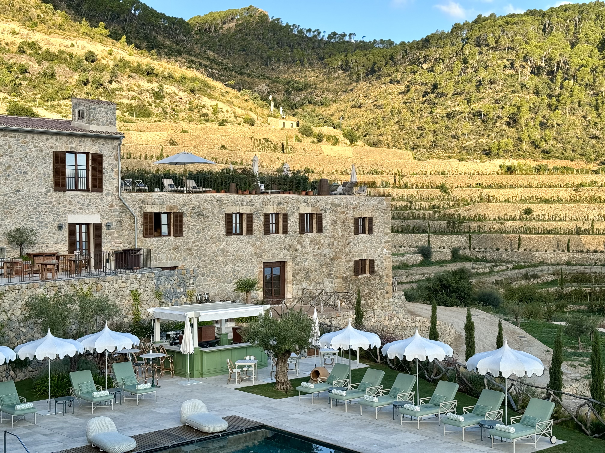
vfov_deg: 30.3
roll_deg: +0.7
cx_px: 302
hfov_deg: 39.7
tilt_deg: -0.1
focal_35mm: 48
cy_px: 226
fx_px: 839
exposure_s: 1/1215
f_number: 1.78
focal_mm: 6.76
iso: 64
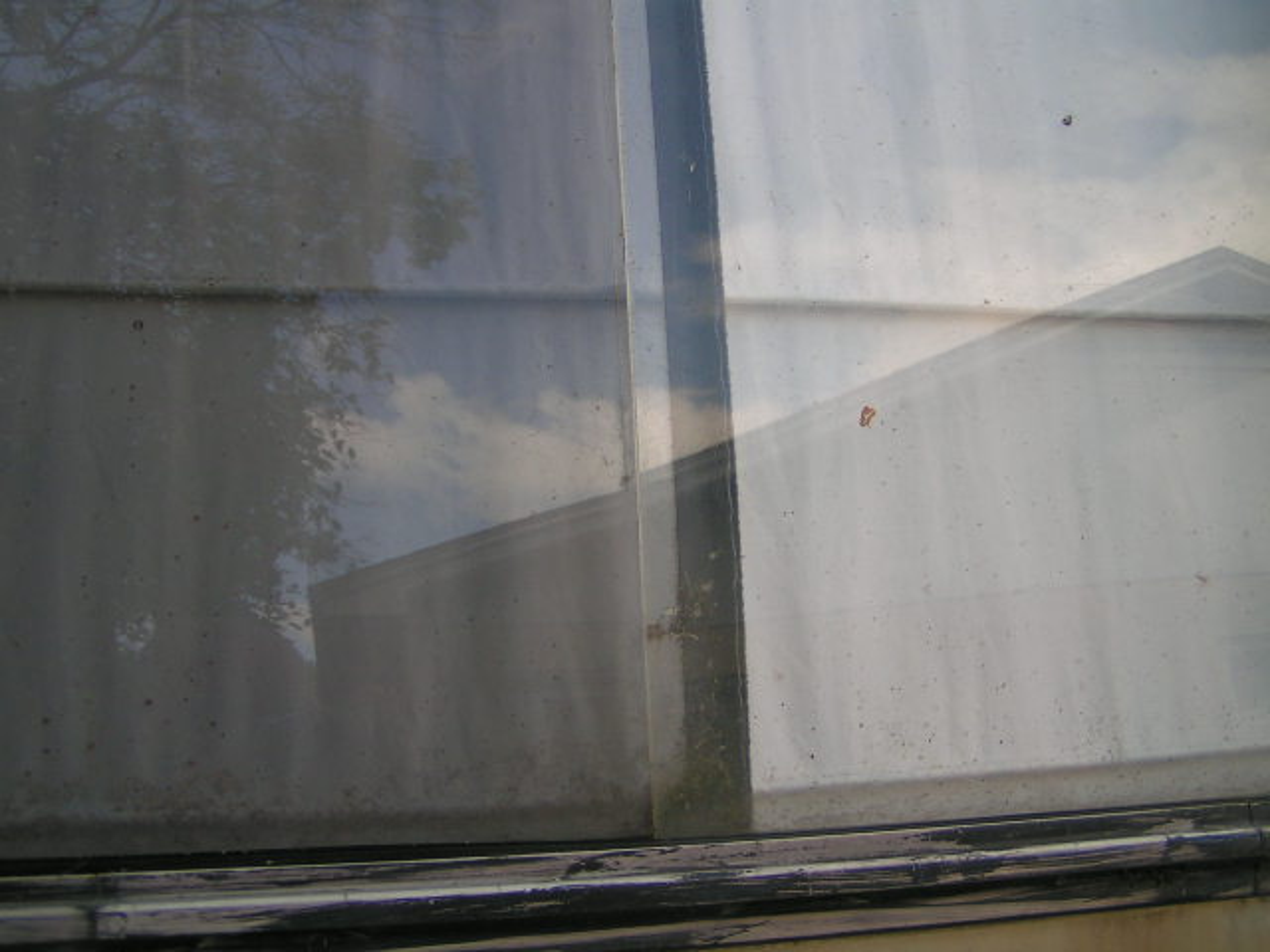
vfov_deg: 37.7
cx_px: 635
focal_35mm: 38
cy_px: 476
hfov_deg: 49.0
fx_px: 1394
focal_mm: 5.8
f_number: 2.8
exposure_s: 1/200
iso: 50
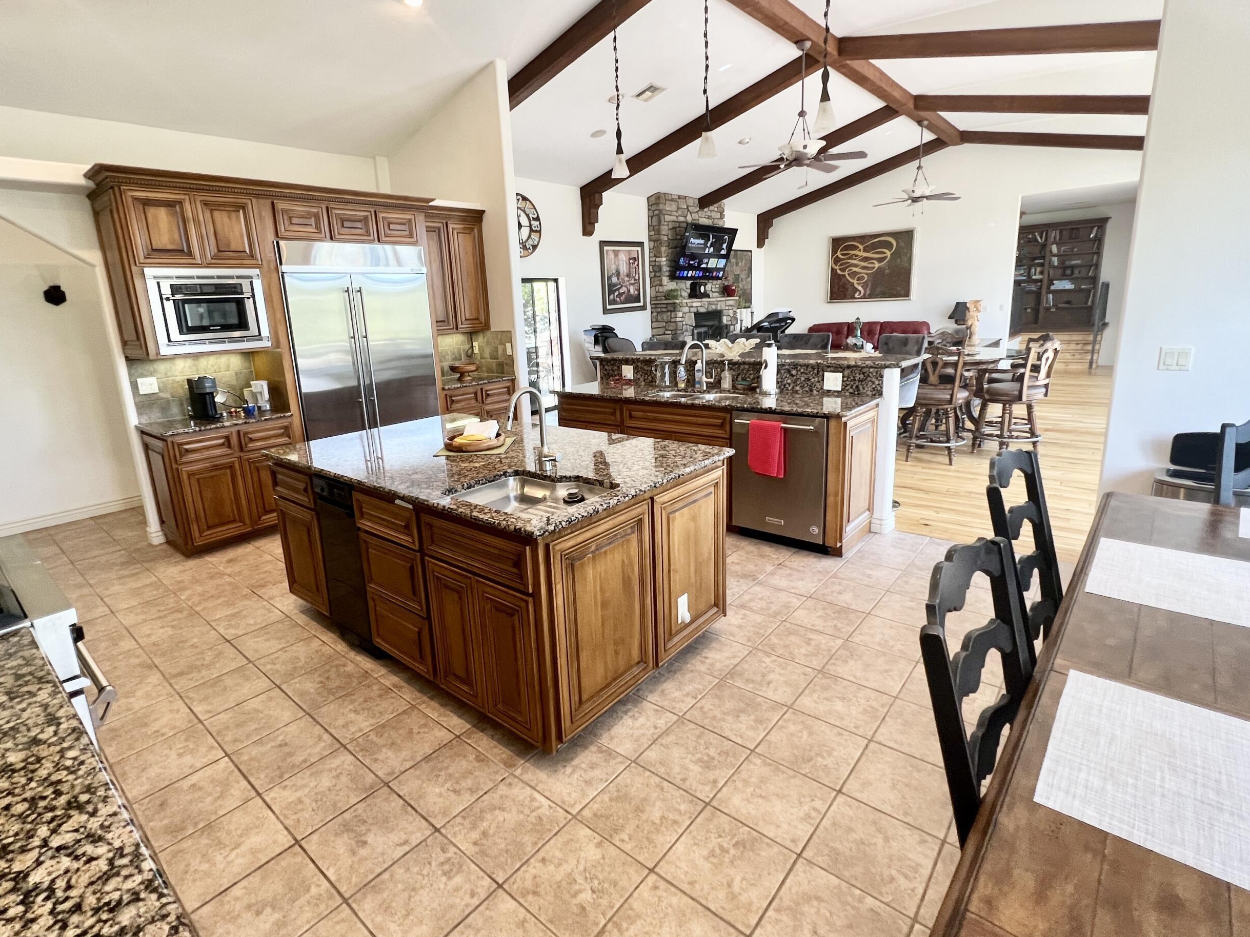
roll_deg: +2.5
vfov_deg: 78.0
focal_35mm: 16
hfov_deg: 94.4
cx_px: 595
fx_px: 578
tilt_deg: -12.0
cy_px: 445
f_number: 1.8
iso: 125
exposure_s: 1/60
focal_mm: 1.57
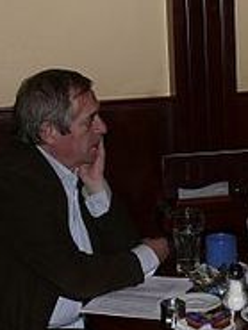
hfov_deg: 15.3
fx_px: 906
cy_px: 203
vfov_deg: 20.6
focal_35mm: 95
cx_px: 243
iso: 100
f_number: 4
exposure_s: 1/30
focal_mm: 8.5
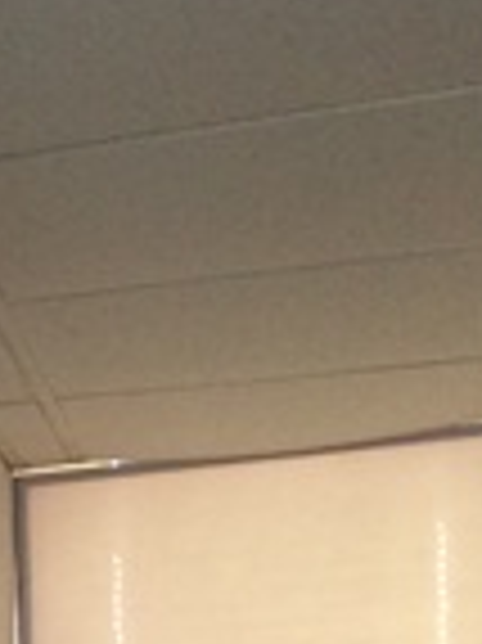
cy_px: 986
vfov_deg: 13.8
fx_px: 2492
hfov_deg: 9.2
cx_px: -901
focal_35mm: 134
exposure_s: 1/30
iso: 125
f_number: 2.2
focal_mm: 4.12
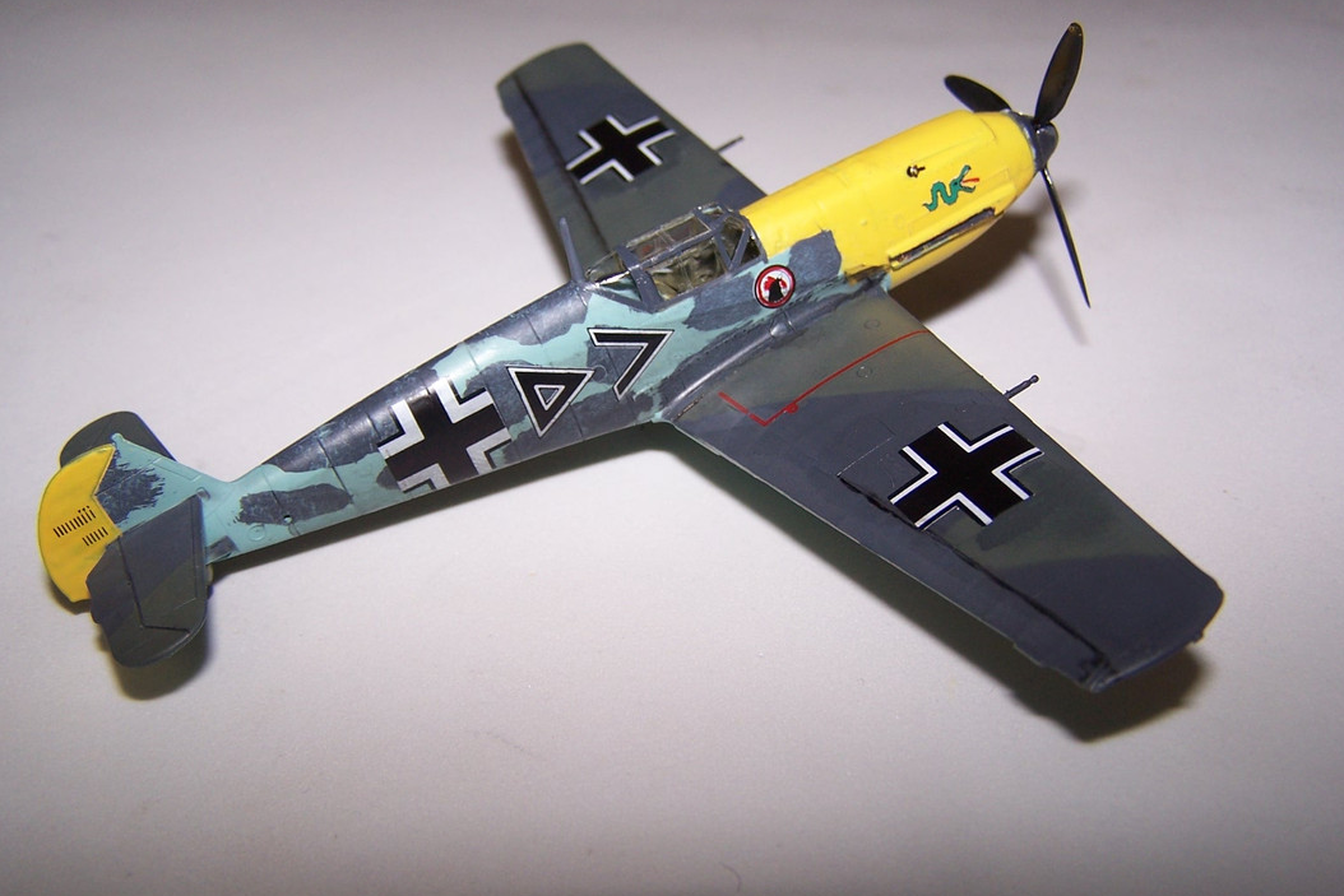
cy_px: 464
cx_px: 670
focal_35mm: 40
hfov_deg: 48.5
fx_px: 1493
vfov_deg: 33.4
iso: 80
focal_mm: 6.3
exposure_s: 1/60
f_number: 2.8
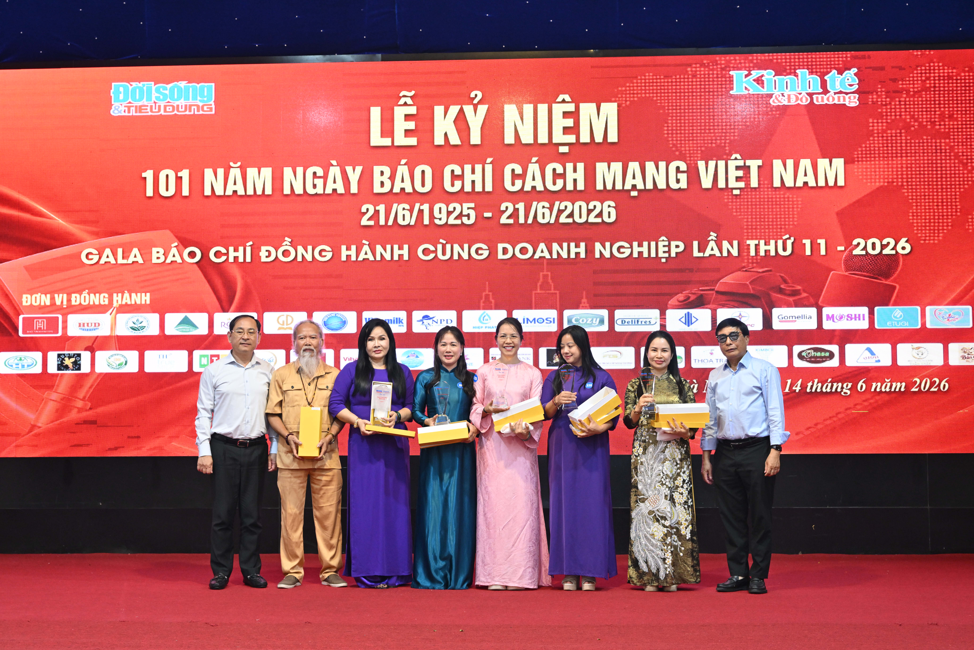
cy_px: 325
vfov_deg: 26.5
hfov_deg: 38.9
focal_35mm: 51
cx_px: 487
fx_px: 1380
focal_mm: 51
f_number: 5.6
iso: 1600
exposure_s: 1/100
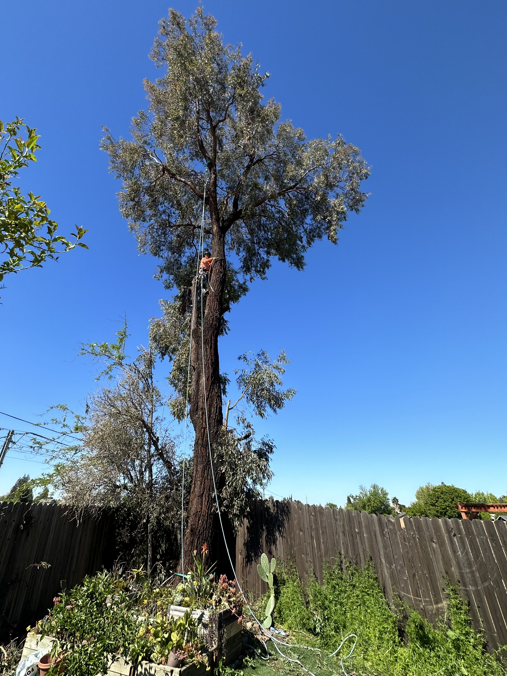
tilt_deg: +35.7
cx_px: 226
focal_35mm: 17
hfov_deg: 74.5
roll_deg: -1.6
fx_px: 332
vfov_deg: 90.4
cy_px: 289
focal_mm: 2.22
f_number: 2.2
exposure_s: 1/1304
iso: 50
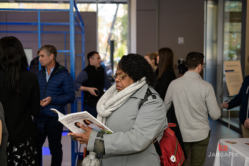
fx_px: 346
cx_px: 124
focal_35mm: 50
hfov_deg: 39.6
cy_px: 83
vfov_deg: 27.0
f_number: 3.2
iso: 200
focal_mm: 50
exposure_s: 1/125
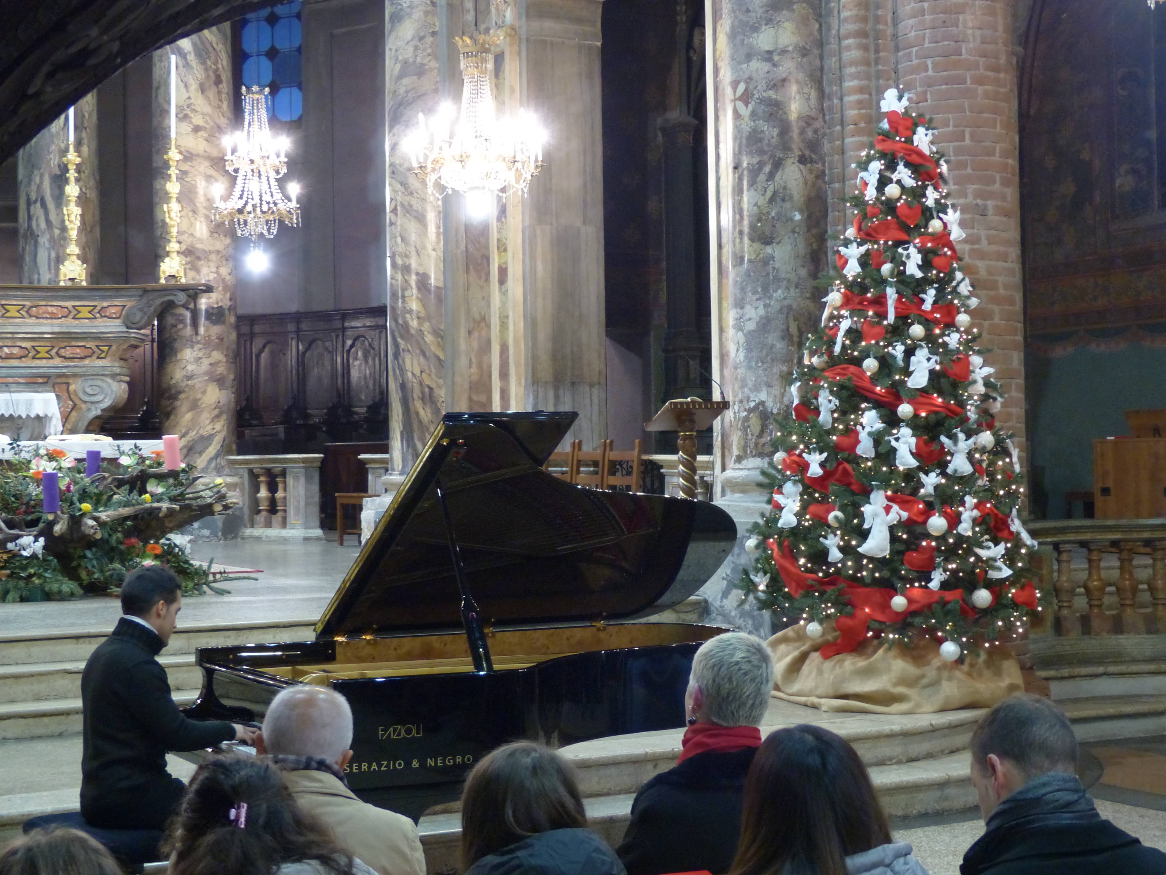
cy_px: 438
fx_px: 2055
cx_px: 583
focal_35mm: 61
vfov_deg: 24.0
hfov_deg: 31.7
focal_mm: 10.9
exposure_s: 1/10
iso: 400
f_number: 2.8
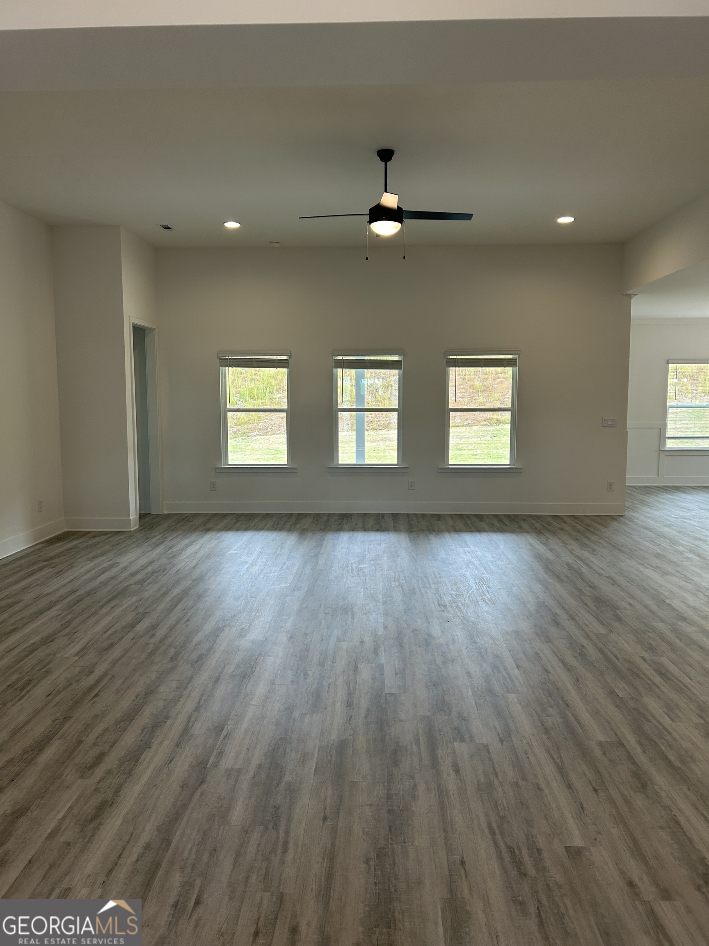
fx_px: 710
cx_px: 354
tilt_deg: -4.2
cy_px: 473
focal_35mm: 26
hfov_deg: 53.1
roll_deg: -1.0
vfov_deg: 67.3
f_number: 1.5
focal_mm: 5.7
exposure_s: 1/120
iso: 64
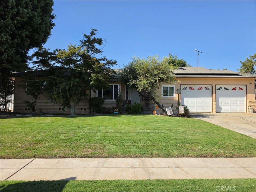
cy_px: 96
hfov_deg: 73.9
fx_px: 170
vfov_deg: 58.9
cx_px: 128
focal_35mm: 23
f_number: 1.4
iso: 64
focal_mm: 6.5
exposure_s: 1/5294
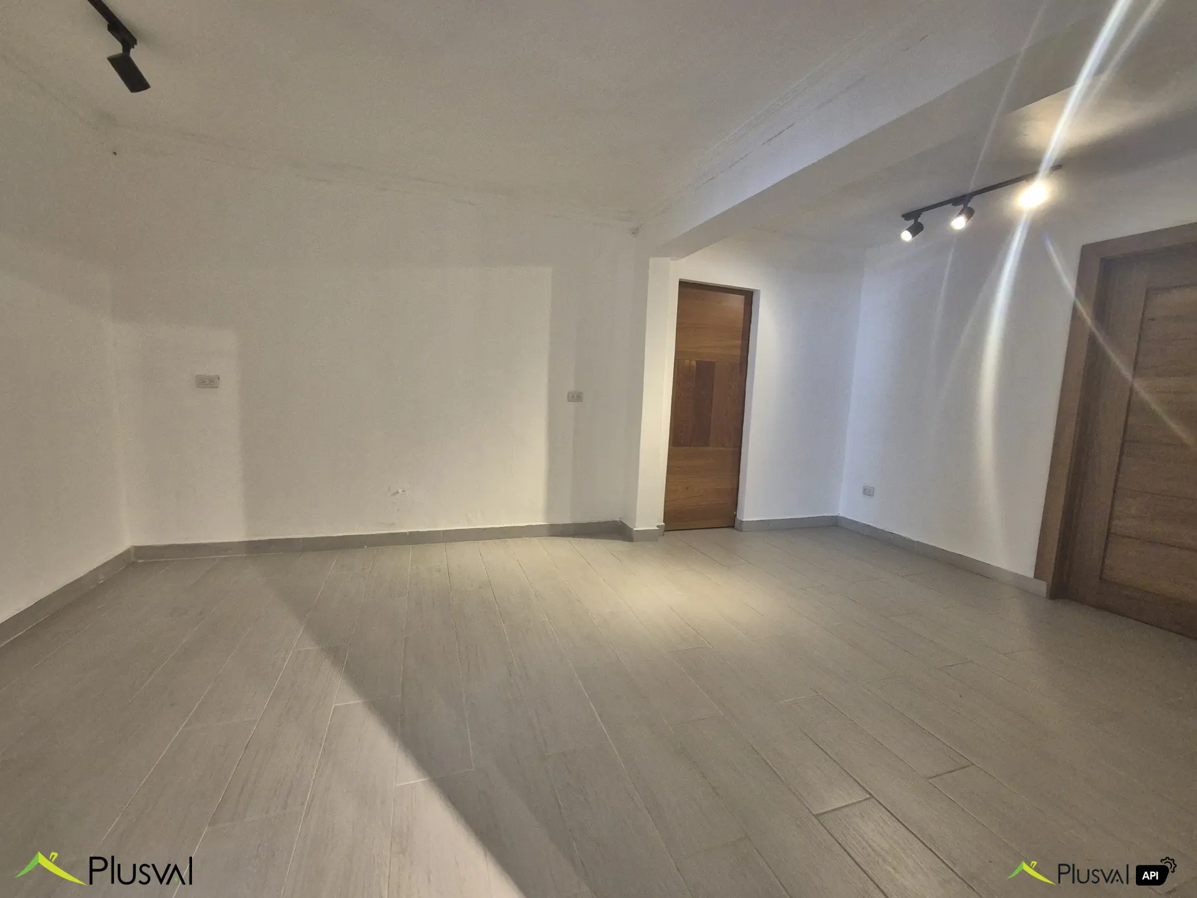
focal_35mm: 13
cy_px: 449
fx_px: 450
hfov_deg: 106.2
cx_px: 598
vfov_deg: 89.9
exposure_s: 1/60
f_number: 2.2
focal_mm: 2.2
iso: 500
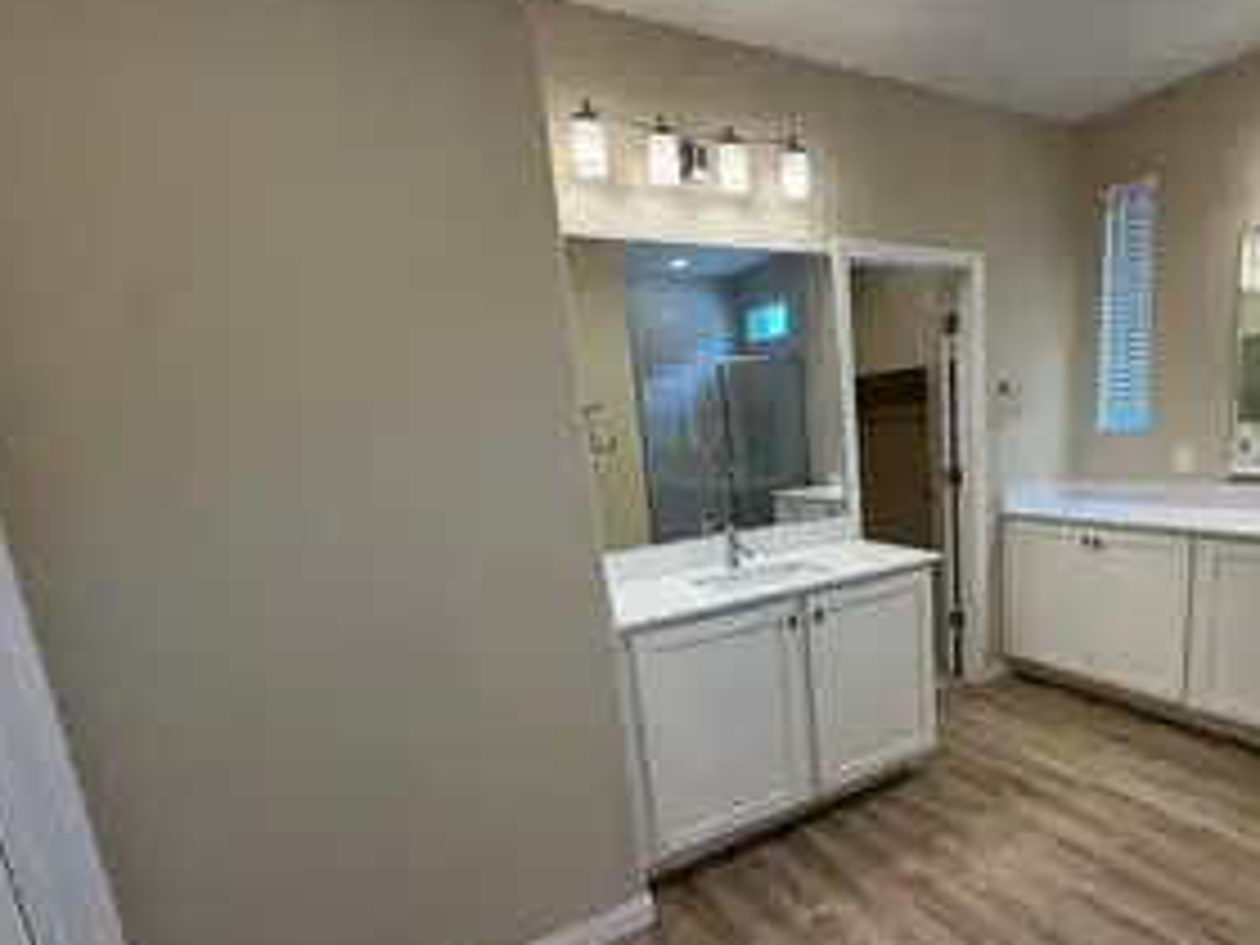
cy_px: 572
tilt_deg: -13.8
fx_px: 728
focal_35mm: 20
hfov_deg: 79.9
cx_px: 806
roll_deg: +4.3
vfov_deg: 65.3
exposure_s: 1/120
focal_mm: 2.22
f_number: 2.2
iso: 200
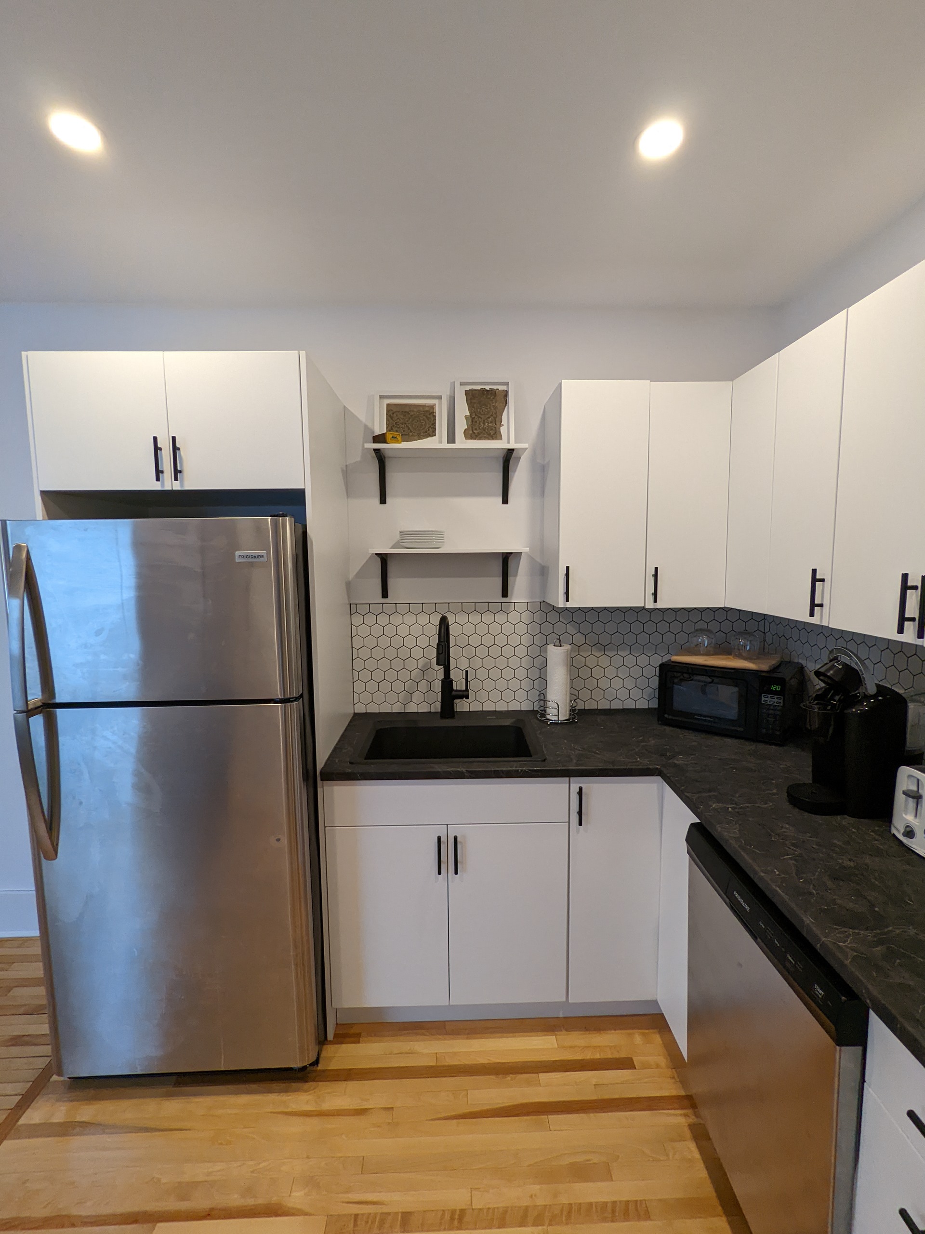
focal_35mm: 16
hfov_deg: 78.1
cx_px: 462
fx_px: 570
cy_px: 617
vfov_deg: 94.5
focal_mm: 2.35
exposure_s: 1/120
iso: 335
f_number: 2.2
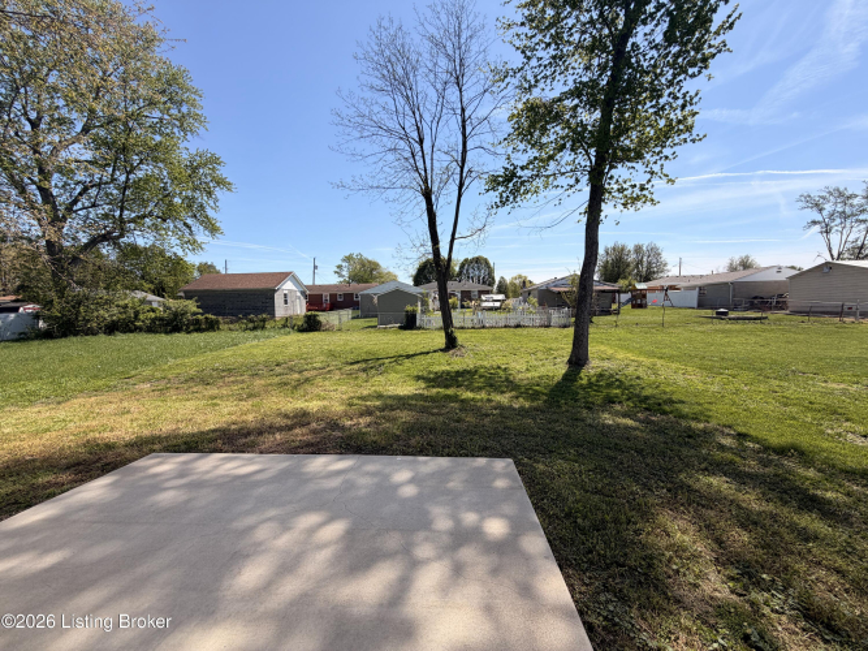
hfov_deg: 102.1
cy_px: 326
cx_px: 434
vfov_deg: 85.7
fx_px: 351
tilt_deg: -2.6
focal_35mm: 14
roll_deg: +2.0
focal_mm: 2.22
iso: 20
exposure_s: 1/770
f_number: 2.2
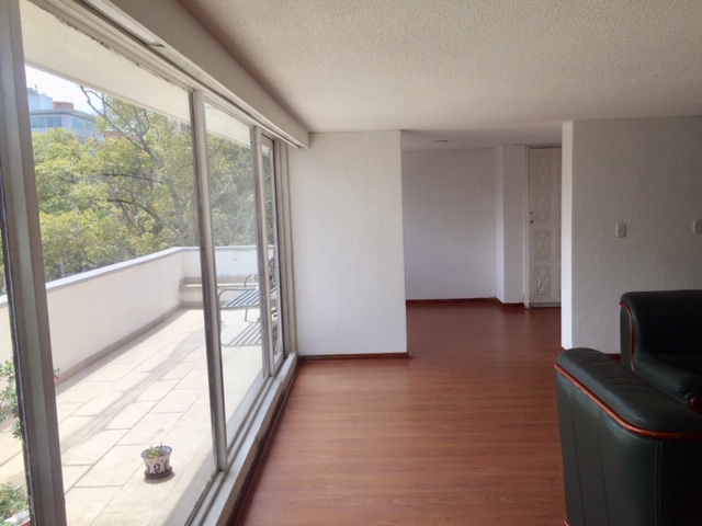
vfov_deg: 48.2
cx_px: 351
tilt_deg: -5.7
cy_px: 263
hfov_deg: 61.7
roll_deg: +2.1
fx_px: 588
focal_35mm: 29
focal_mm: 4.15
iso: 32
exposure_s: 1/898
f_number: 2.2
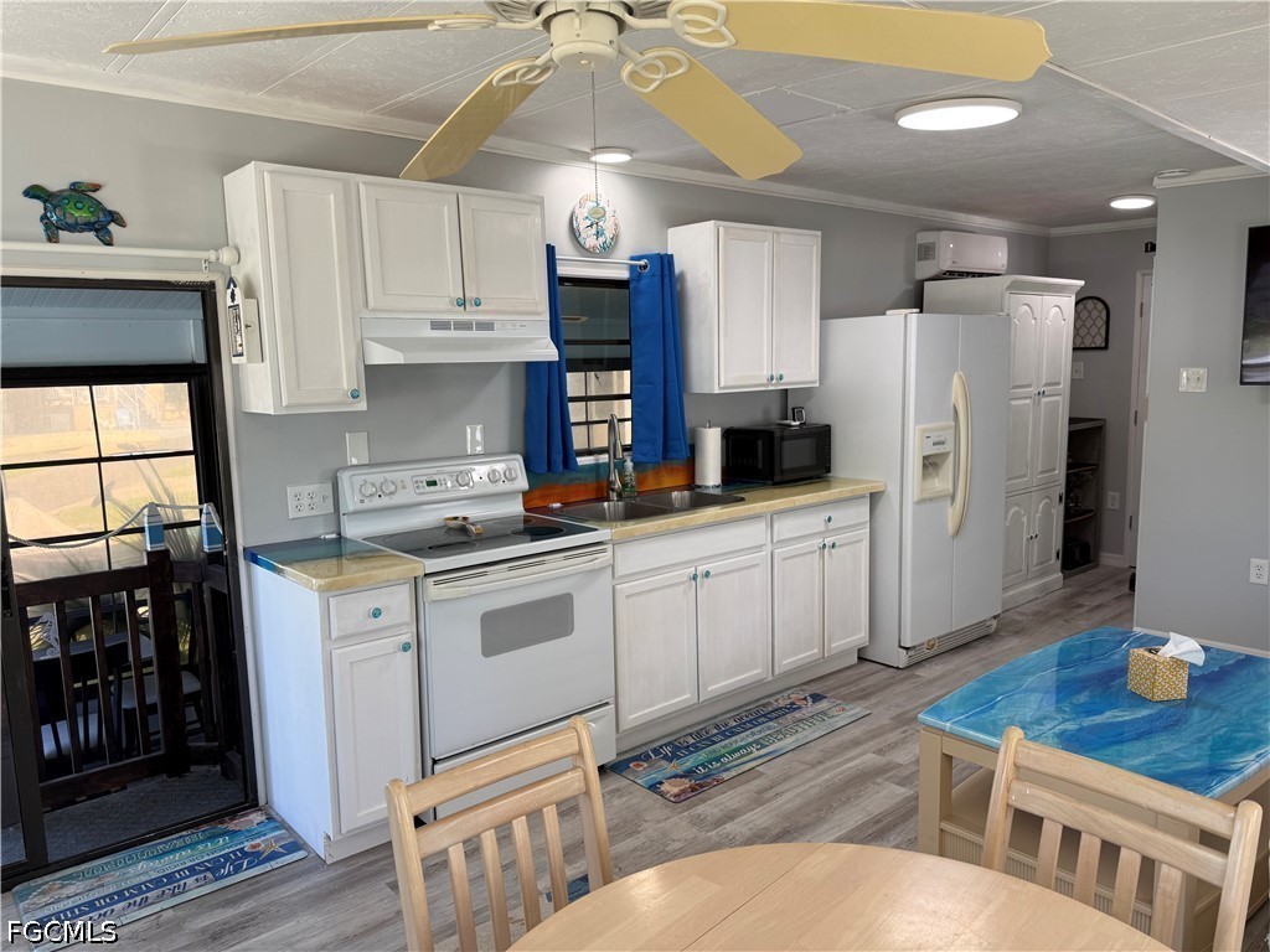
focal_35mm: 24
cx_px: 635
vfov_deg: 56.8
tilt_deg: -6.8
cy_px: 476
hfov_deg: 71.6
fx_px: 881
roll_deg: +1.4
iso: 64
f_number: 1.78
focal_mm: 6.76
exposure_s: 1/144
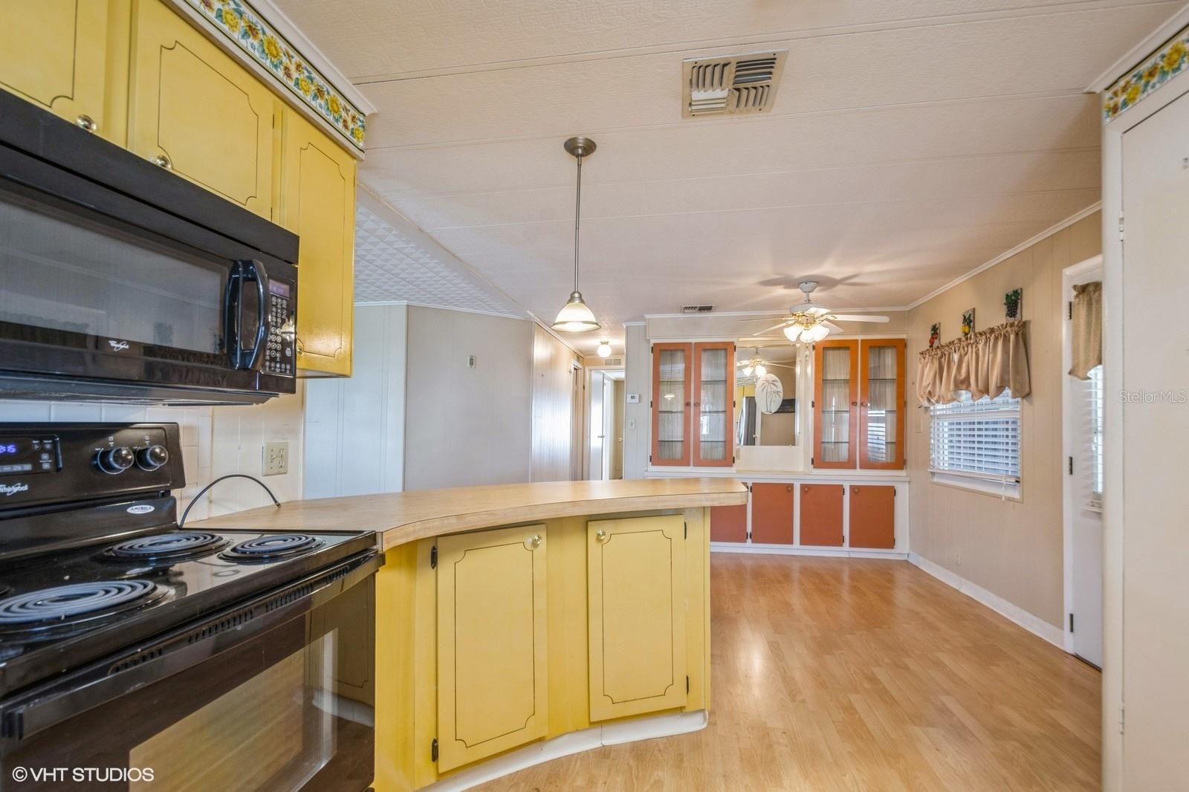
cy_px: 396
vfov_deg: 77.3
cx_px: 594
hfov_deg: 100.4
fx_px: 495
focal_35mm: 15
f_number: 8
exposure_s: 1/8
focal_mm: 10
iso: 320
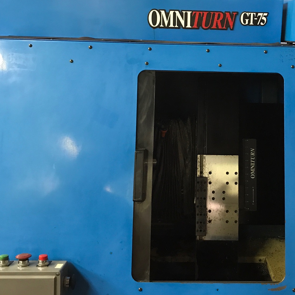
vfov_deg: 37.4
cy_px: 115
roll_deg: -0.9
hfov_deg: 37.1
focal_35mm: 45
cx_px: 202
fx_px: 434
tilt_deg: -9.0
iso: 100
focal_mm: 3.99
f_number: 1.8
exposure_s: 1/11
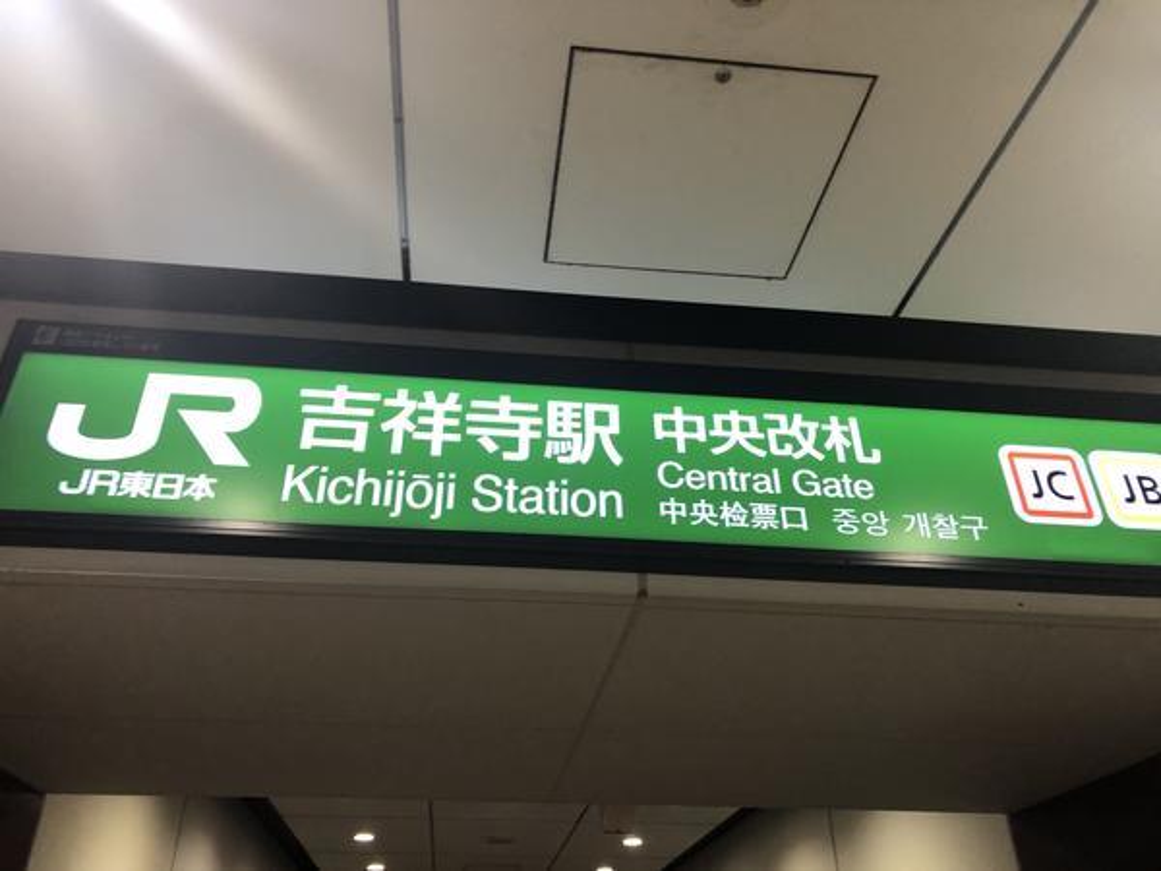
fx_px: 939
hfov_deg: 63.4
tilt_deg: +30.4
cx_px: 580
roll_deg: +1.3
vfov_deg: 49.7
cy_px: 436
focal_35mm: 28
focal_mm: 3.99
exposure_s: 1/25
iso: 40
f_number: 1.8
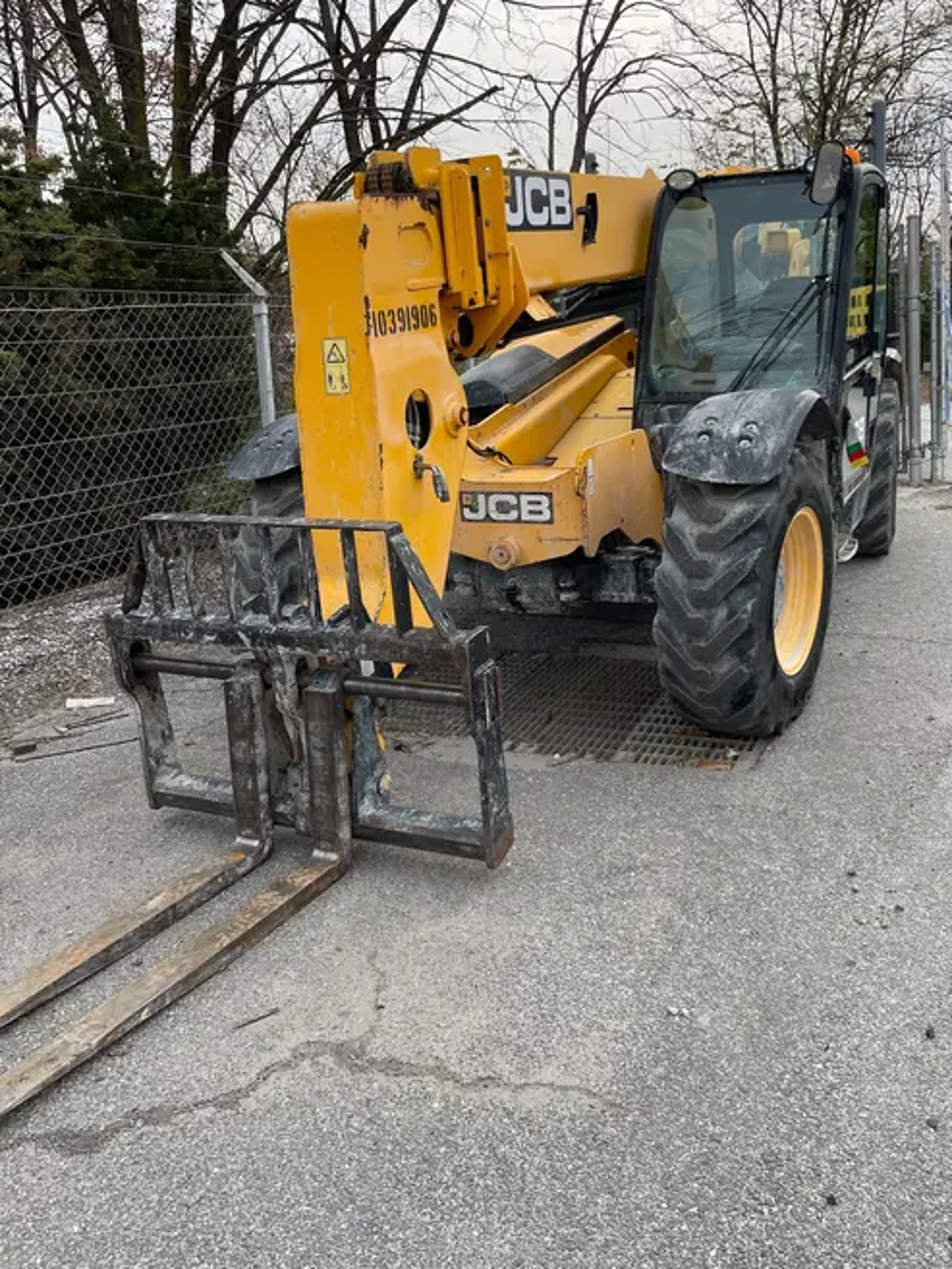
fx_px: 1063
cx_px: 512
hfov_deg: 48.2
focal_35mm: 29
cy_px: 580
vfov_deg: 61.6
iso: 50
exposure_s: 1/1182
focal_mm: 4.2
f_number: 1.6
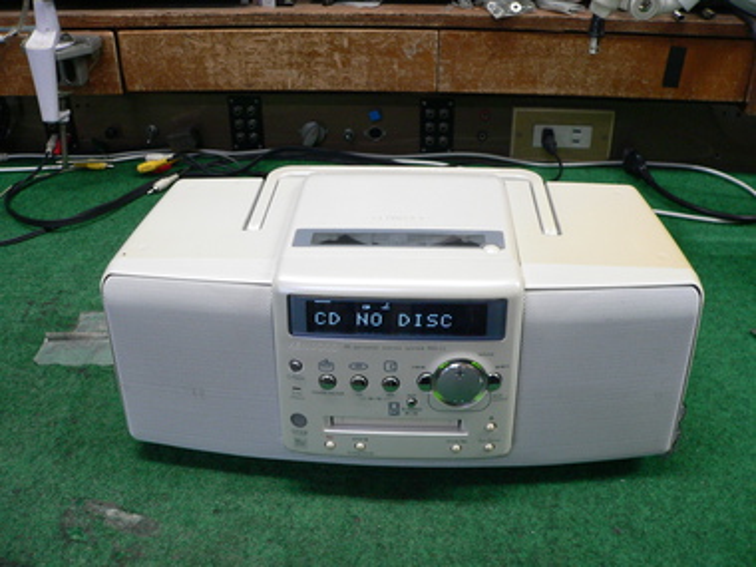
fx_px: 786
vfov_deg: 39.7
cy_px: 284
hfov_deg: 51.4
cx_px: 378
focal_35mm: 36
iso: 200
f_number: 2.8
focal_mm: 6
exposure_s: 1/30
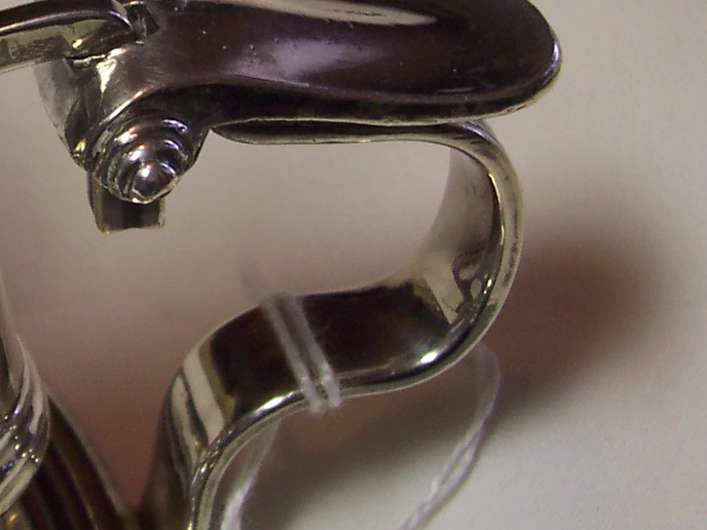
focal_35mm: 89
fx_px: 1818
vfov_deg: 16.3
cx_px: 28
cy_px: 11
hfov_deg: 21.4
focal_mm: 5.6
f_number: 2.8
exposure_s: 1/60
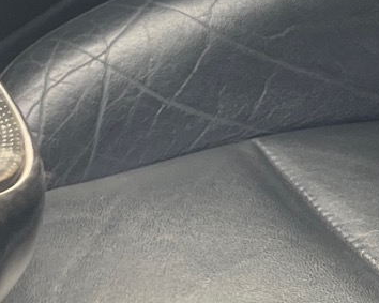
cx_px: 363
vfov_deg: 11.0
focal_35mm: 129
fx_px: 1447
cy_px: -276
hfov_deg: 14.7
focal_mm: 4.2
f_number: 1.6
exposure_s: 1/121
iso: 80
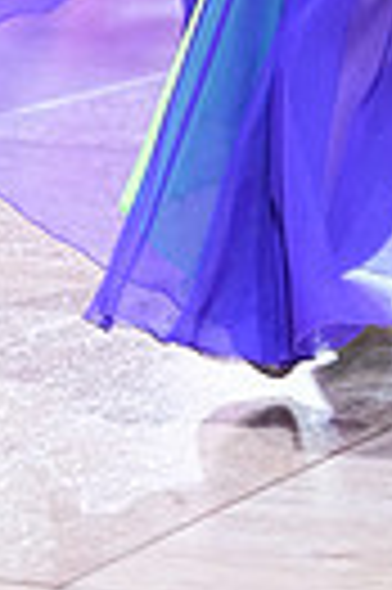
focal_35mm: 319
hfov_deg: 4.3
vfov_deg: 6.3
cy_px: -572
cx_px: 390
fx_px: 5224
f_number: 4
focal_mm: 72
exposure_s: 1/400
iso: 2000
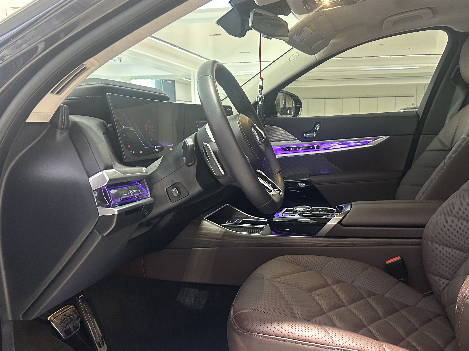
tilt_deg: -11.0
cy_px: 216
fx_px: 474
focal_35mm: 35
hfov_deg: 52.3
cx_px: 279
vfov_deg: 40.5
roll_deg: +0.7
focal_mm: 5.7
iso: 250
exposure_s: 1/50
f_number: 1.5
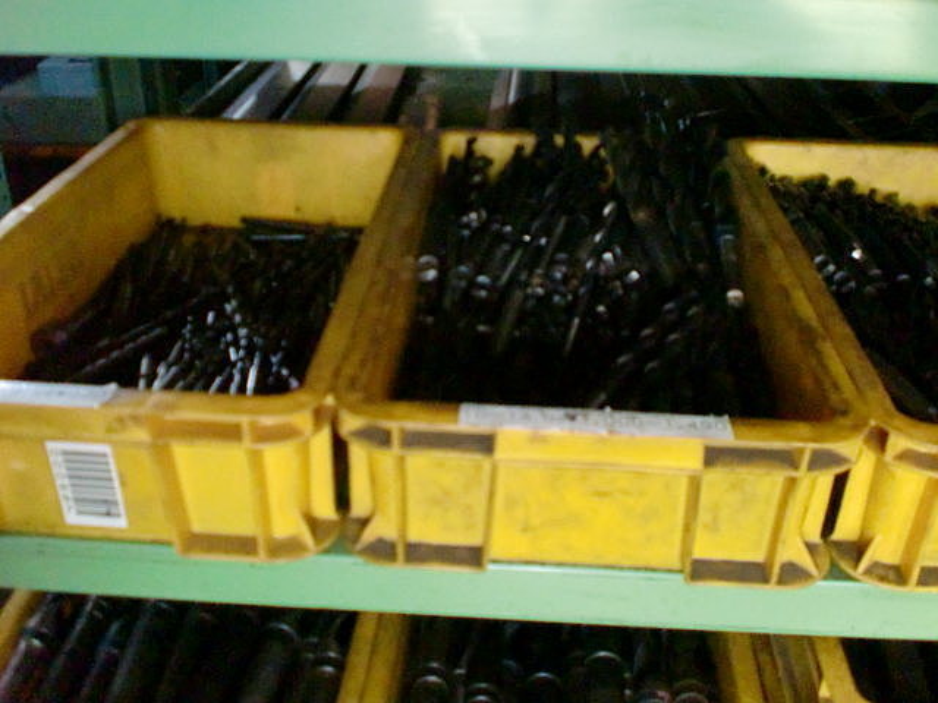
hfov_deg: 52.6
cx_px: 469
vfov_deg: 40.7
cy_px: 352
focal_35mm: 35
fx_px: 948
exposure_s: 1/60
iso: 1000
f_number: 3.1
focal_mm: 6.3
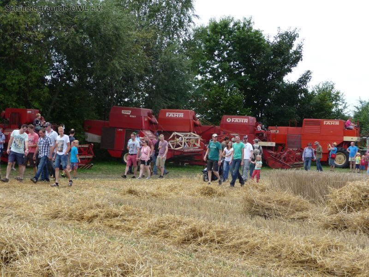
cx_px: 184
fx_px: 768
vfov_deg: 20.4
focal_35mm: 72
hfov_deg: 27.0
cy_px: 138
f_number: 4.6
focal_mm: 12.2
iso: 100
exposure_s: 1/320
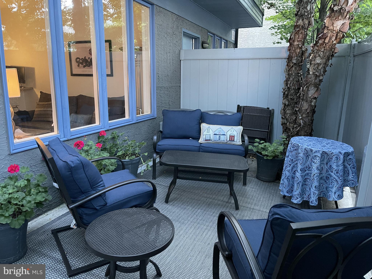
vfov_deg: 53.1
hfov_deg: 67.3
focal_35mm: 26
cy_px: 140
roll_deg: -0.8
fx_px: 279
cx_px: 186
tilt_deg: -12.7
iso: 640
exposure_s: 1/40
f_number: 1.6
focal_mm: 5.1
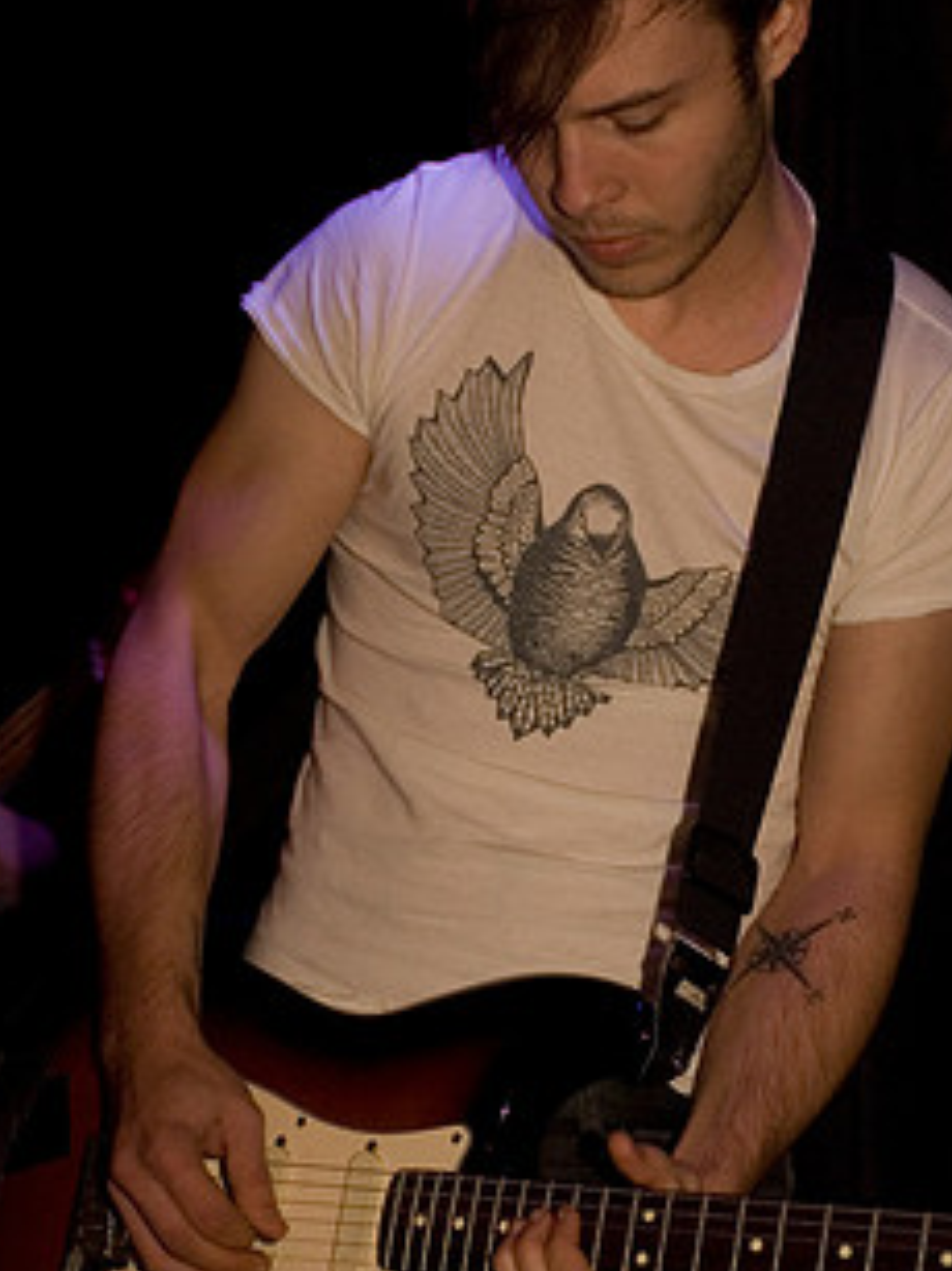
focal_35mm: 93
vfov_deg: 21.1
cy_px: 687
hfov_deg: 15.9
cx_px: 590
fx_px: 3413
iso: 800
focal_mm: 44
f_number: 2.8
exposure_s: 1/40
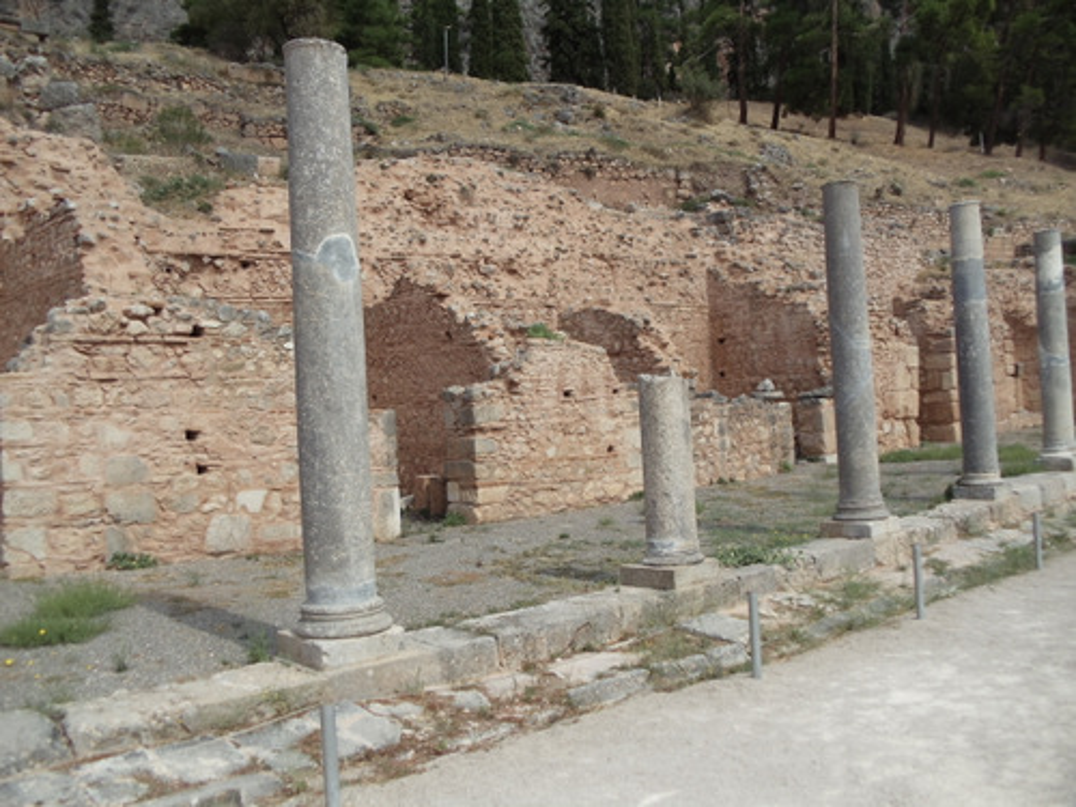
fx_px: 1368
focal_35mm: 44
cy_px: 404
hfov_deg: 42.9
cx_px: 538
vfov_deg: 32.9
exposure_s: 1/200
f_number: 7.1
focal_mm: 6
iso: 80
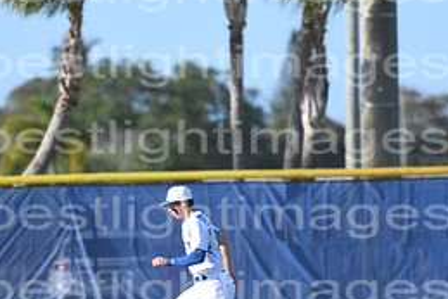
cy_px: 255
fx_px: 8355
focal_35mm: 671
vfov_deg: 2.1
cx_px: 211
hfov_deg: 3.1
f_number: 2.8
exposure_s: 1/1250
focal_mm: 200
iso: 100
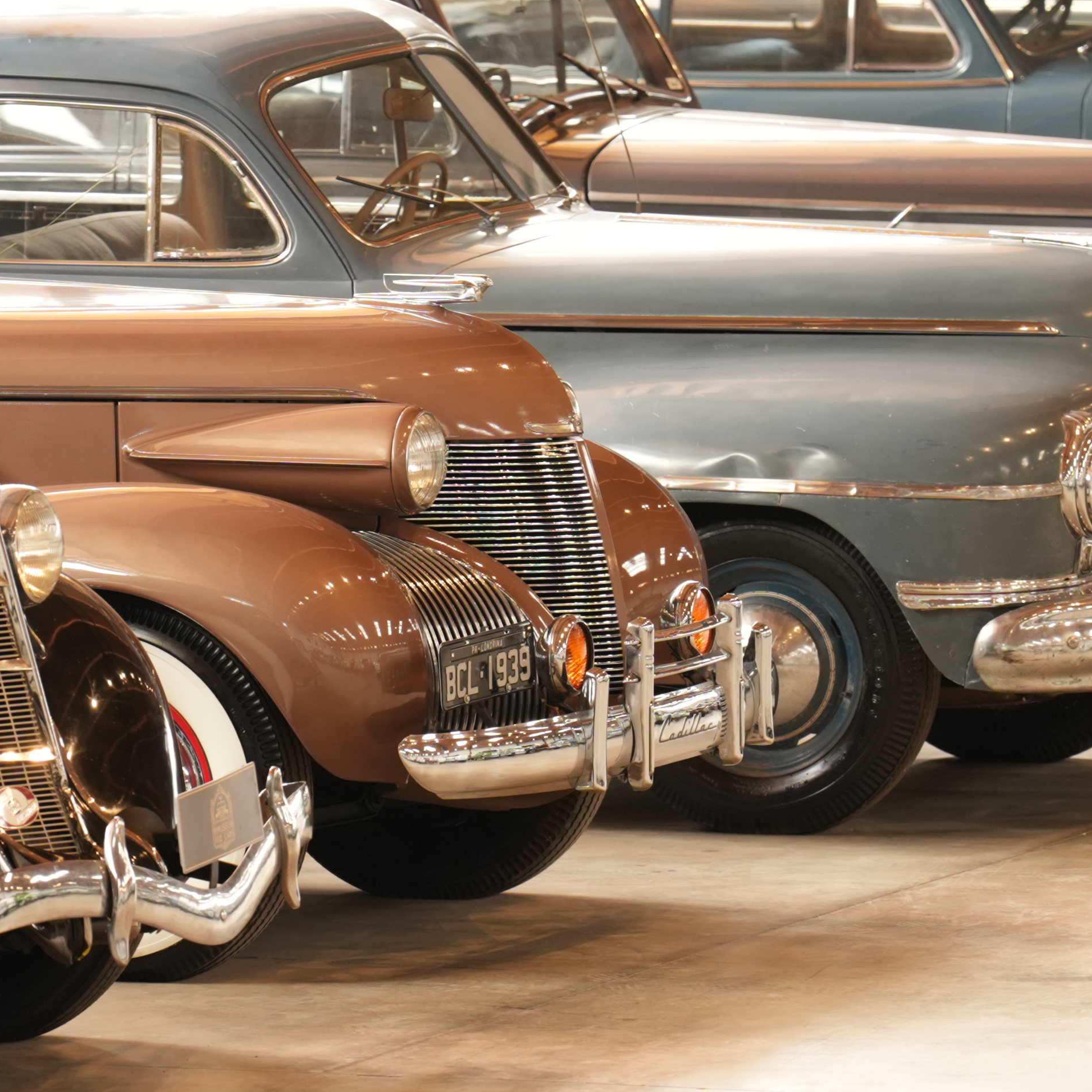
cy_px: 649
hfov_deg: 3.3
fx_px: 18916
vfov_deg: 3.3
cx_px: 249
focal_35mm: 530
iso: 800
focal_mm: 173
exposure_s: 1/100
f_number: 2.8
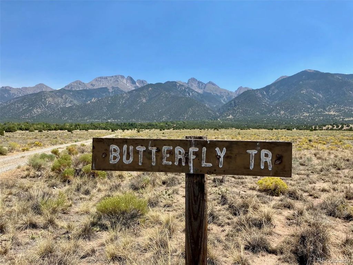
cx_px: 176
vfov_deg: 49.7
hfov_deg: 63.4
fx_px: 286
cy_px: 132
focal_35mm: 28
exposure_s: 1/1104
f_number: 1.8
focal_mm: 3.99
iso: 32
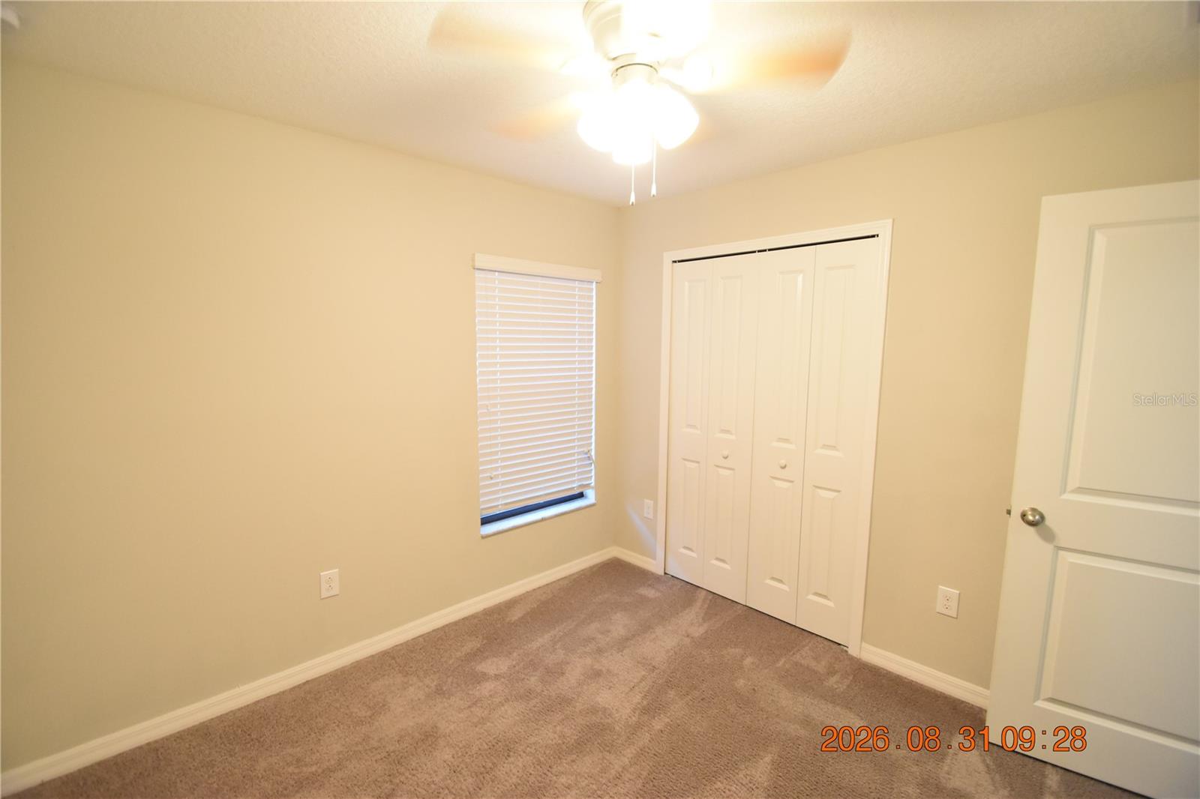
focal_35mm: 15
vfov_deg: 77.3
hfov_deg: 100.4
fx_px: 500
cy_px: 400
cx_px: 600
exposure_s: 1/60
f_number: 3.5
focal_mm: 10
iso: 2000
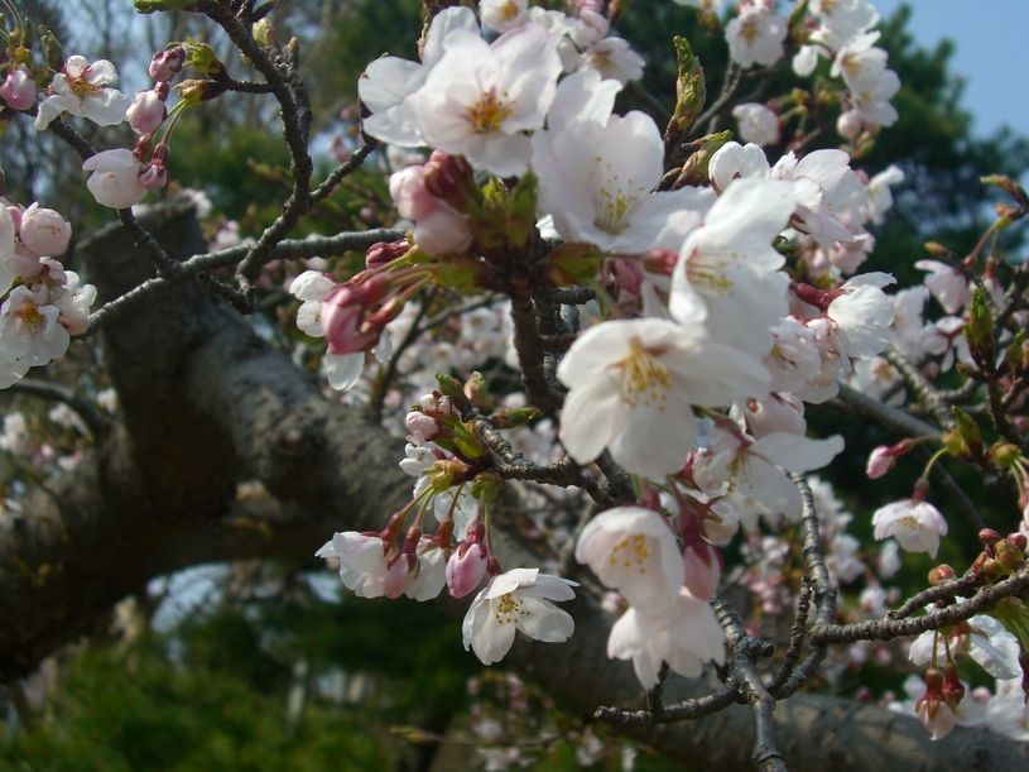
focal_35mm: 46
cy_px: 386
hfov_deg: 41.2
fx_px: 1367
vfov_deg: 31.5
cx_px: 514
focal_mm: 9.6
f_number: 6.2
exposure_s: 1/320
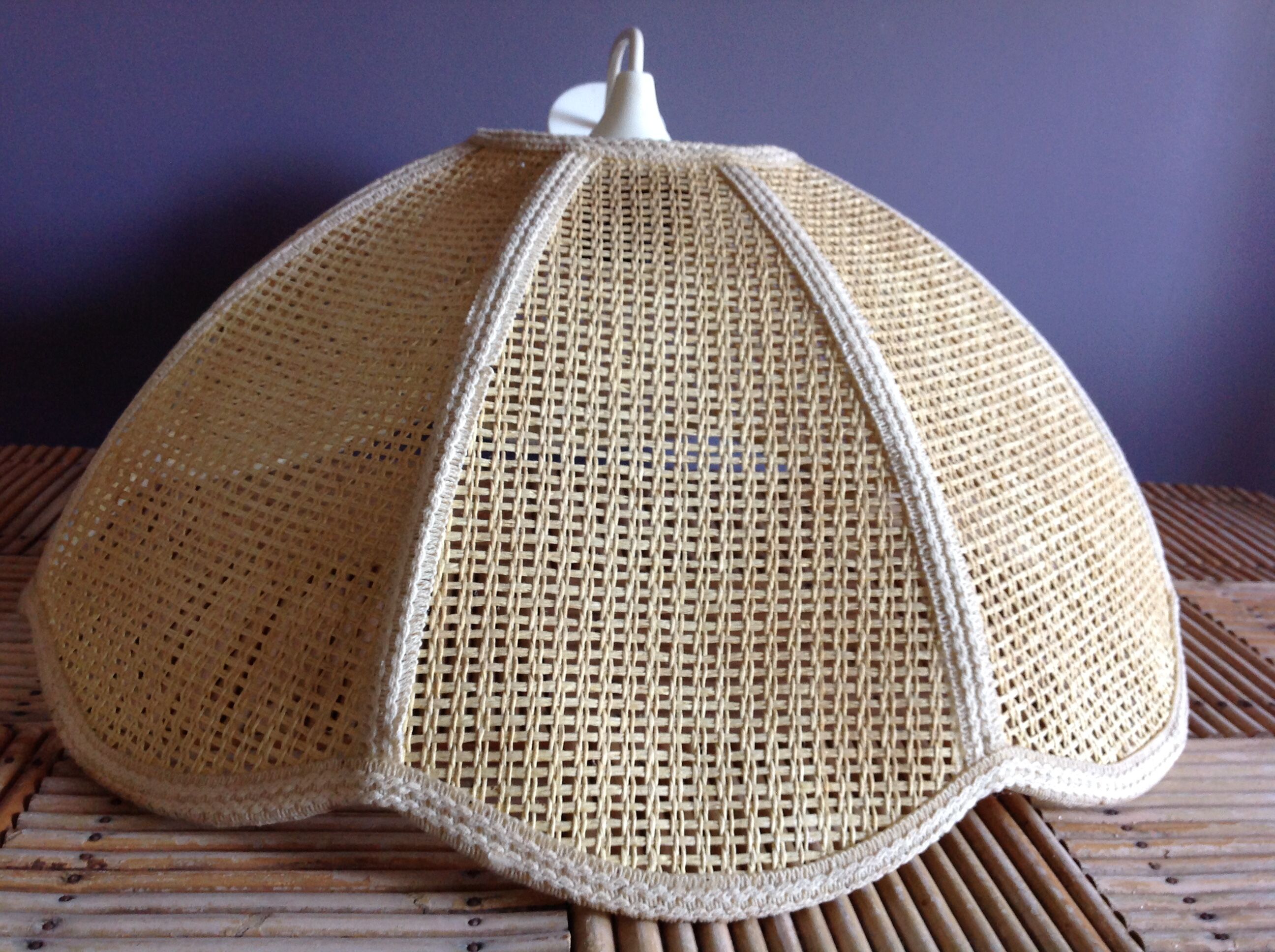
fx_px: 1287
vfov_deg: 40.6
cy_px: 476
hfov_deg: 52.7
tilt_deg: -15.7
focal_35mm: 35
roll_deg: -3.3
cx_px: 638
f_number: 2.4
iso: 100
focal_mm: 4.28
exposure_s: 1/15
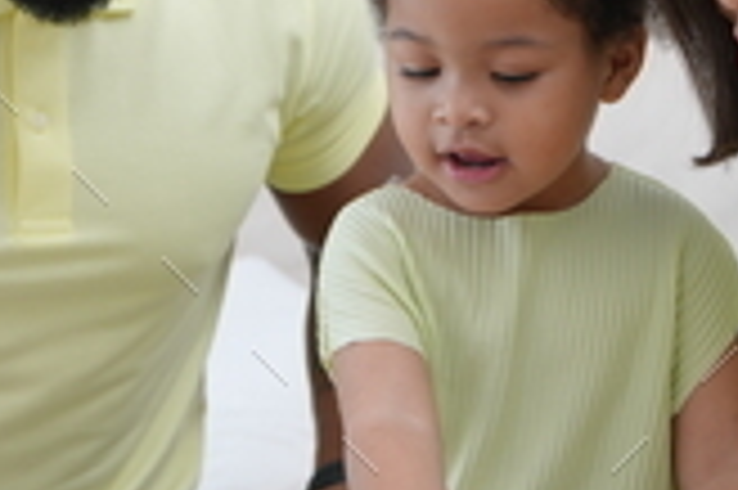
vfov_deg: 9.5
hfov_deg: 14.2
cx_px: 472
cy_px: 124
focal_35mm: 144
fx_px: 2949
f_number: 2.8
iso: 250
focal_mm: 40
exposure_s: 1/160
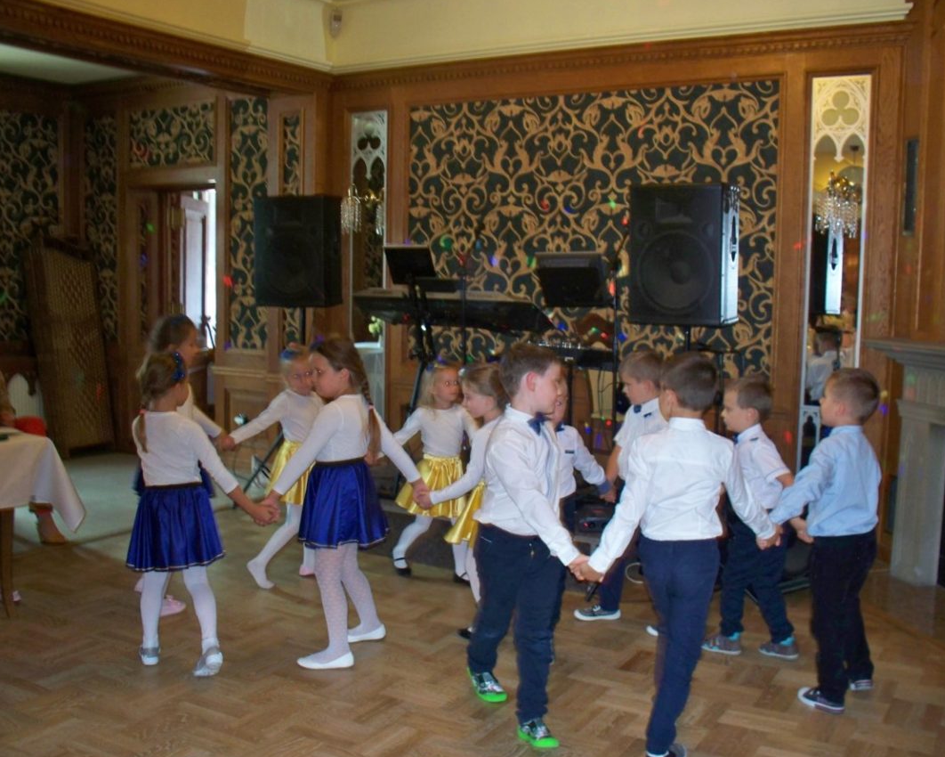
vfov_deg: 40.1
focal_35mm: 37
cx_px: 469
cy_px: 381
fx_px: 1035
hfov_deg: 49.1
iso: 200
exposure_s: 1/30
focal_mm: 7.54
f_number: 2.8
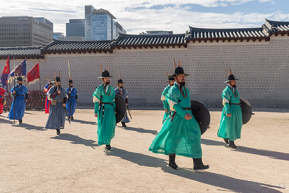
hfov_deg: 50.7
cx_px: 144
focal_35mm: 38
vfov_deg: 35.1
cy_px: 96
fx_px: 305
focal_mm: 38
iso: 64
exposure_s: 1/400
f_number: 5
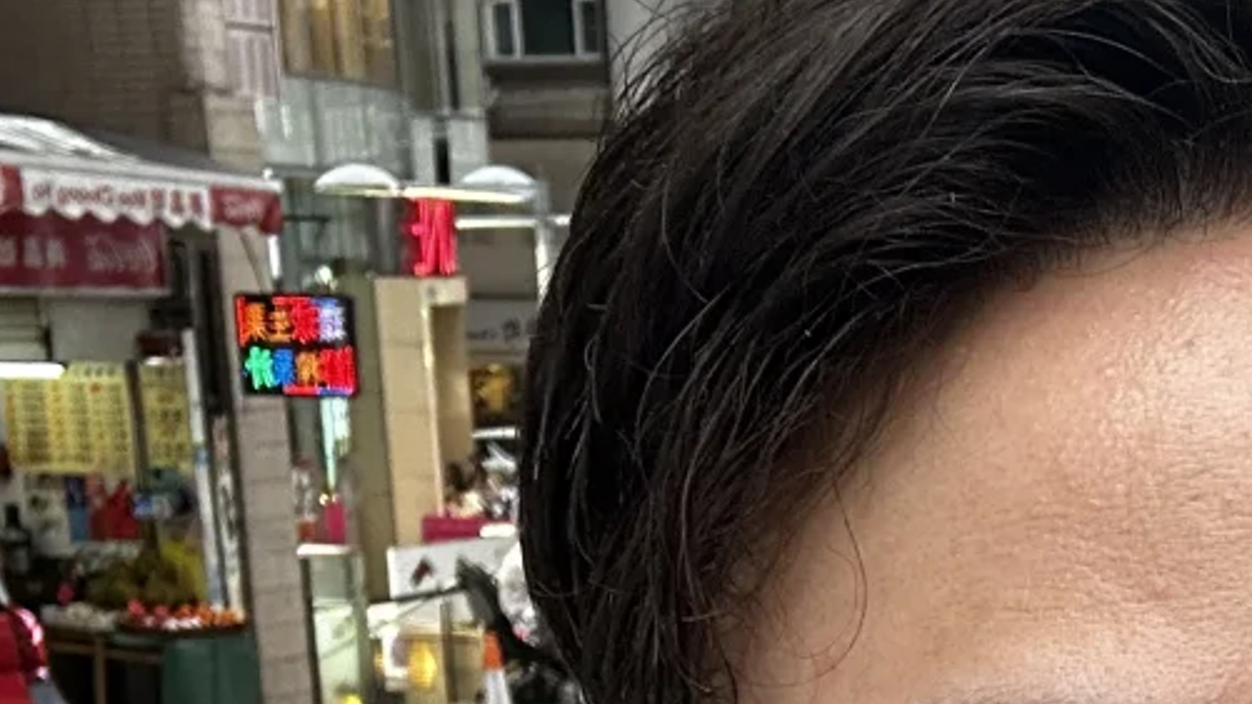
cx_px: 1264
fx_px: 3121
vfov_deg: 12.1
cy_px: 1158
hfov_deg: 21.8
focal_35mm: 94
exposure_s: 1/50
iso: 50
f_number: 1.9
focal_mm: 2.69
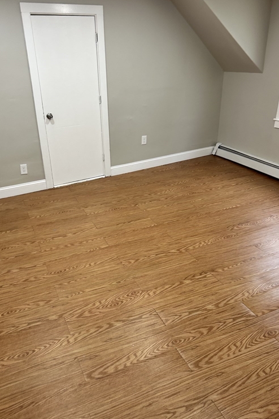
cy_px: 204
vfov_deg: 65.5
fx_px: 326
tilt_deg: -24.0
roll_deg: +1.1
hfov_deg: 46.3
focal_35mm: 28
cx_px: 123
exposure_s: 1/60
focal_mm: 5.7
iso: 80
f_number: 1.5
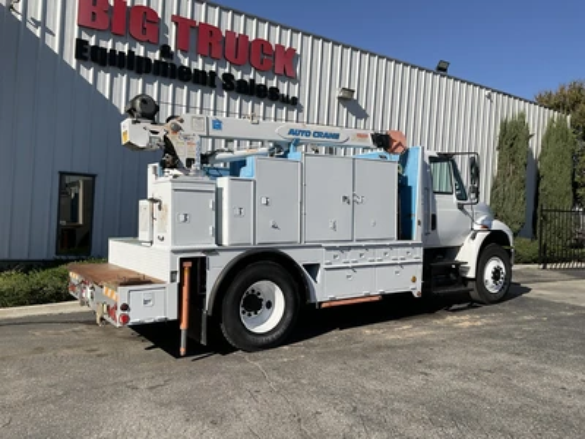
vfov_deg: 48.2
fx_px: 490
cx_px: 292
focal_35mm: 29
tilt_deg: +0.2
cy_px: 220
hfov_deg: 61.7
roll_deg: -4.1
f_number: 1.8
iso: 20
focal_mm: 3
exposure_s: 1/3125
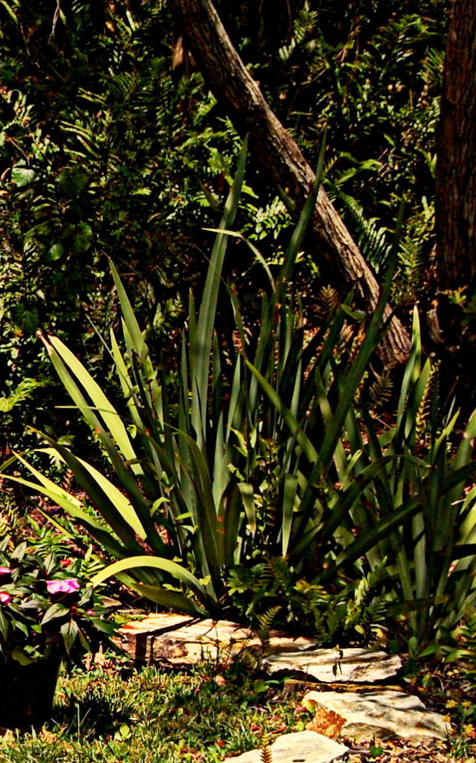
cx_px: -360
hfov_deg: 8.5
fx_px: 3095
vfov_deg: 14.0
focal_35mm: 149
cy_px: 451
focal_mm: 38
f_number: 11
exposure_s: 1/500
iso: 400
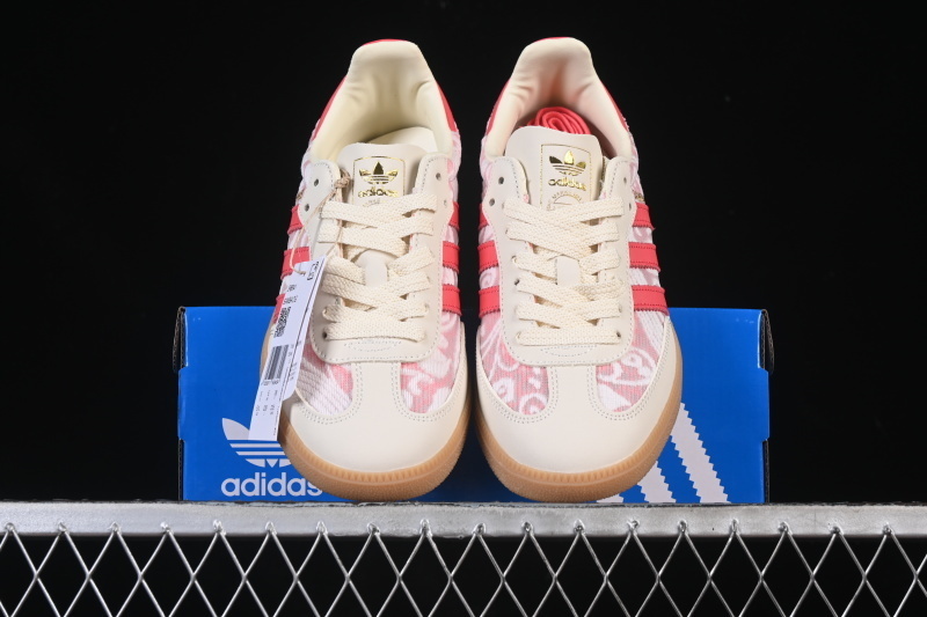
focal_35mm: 75
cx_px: 464
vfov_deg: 18.2
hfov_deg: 27.0
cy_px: 308
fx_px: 1931
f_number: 8
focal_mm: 50
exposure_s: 1/80
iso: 160
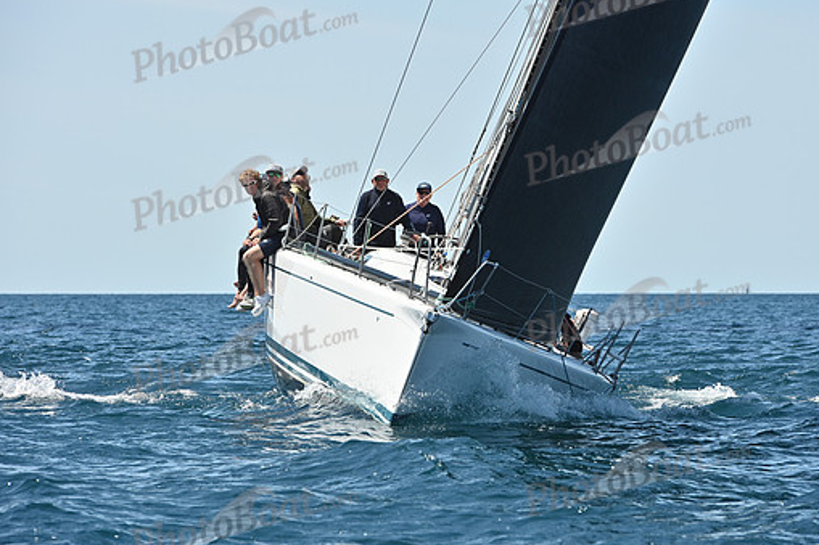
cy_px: 250
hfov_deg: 9.0
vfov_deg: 6.0
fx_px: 5185
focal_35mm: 228
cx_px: 442
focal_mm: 200
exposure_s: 1/1000
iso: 320
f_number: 9
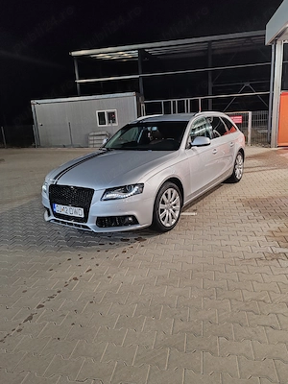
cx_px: 144
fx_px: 300
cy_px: 192
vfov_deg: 65.3
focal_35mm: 27
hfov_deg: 51.4
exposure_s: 1/50
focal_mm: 6.12
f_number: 1.9
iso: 1600
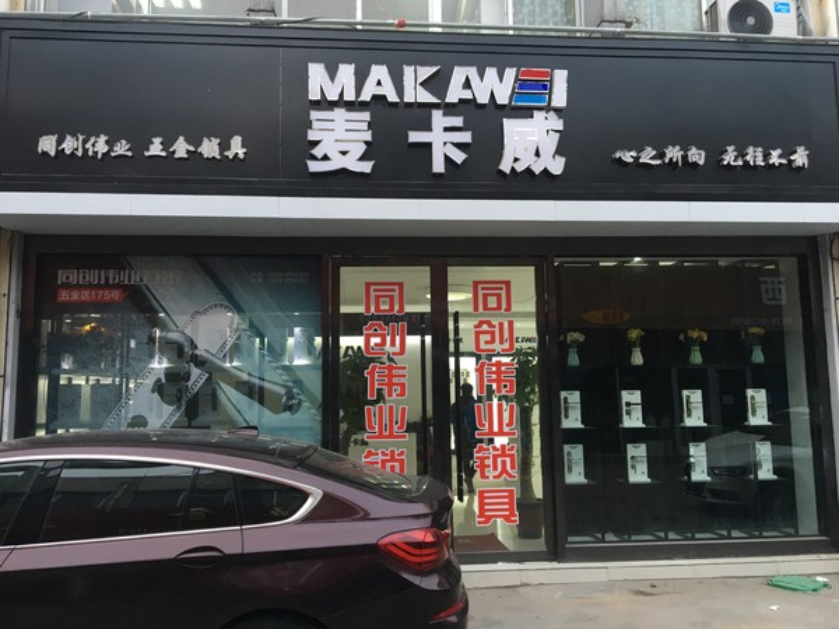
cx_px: 420
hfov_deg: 61.7
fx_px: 703
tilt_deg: +7.9
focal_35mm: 29
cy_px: 314
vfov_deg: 48.2
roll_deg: +1.3
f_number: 2.2
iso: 64
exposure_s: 1/33
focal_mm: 4.15
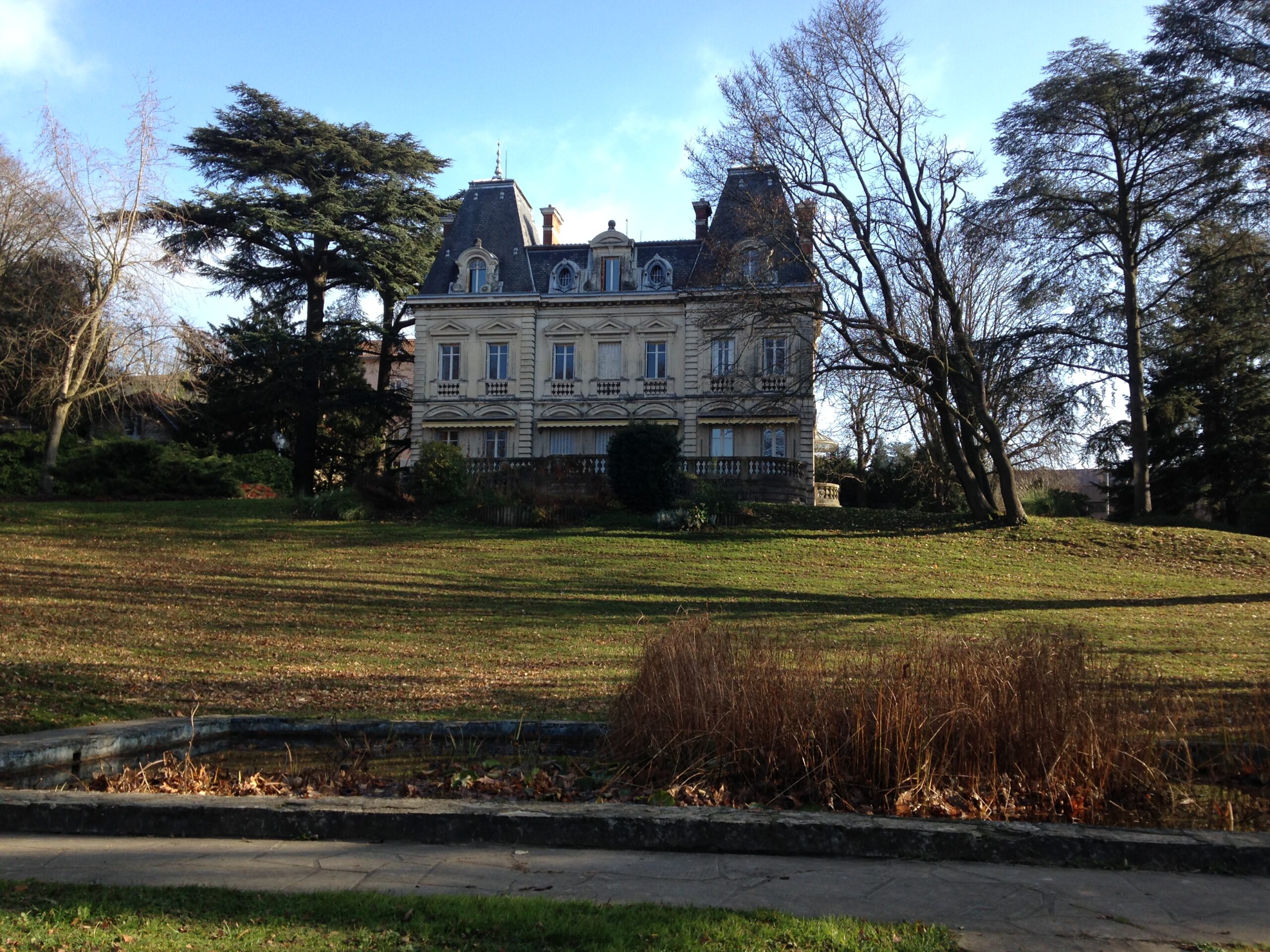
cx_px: 635
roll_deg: -2.4
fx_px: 1211
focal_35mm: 33
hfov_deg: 55.4
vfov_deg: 42.9
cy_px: 476
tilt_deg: +4.8
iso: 50
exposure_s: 1/502
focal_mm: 4.12
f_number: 2.4
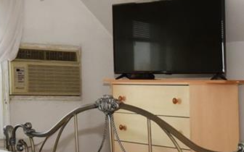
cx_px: 85
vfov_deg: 15.0
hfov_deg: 23.7
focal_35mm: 87
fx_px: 579
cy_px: 77
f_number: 9
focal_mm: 14
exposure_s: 1/200
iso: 1600
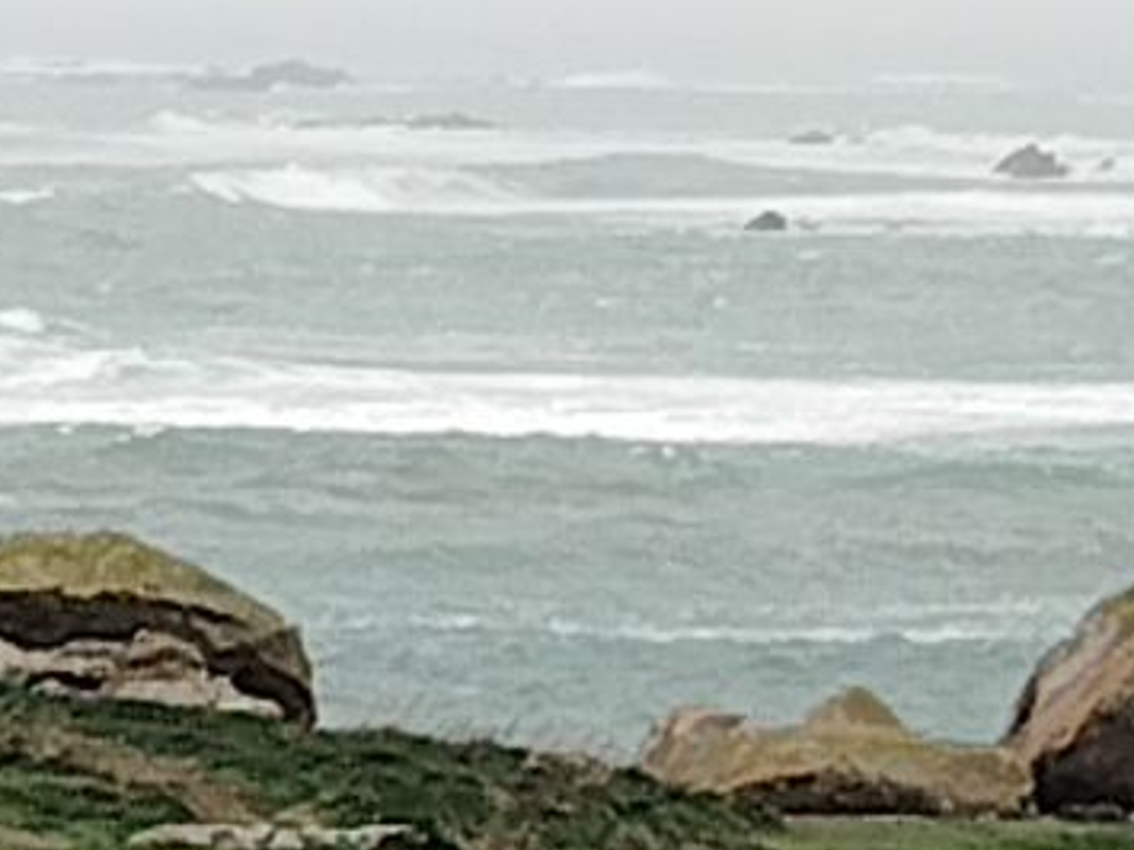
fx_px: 13132
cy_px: 518
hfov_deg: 4.9
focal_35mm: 401
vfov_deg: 3.7
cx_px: 527
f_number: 1.7
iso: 64
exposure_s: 1/120
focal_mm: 5.31
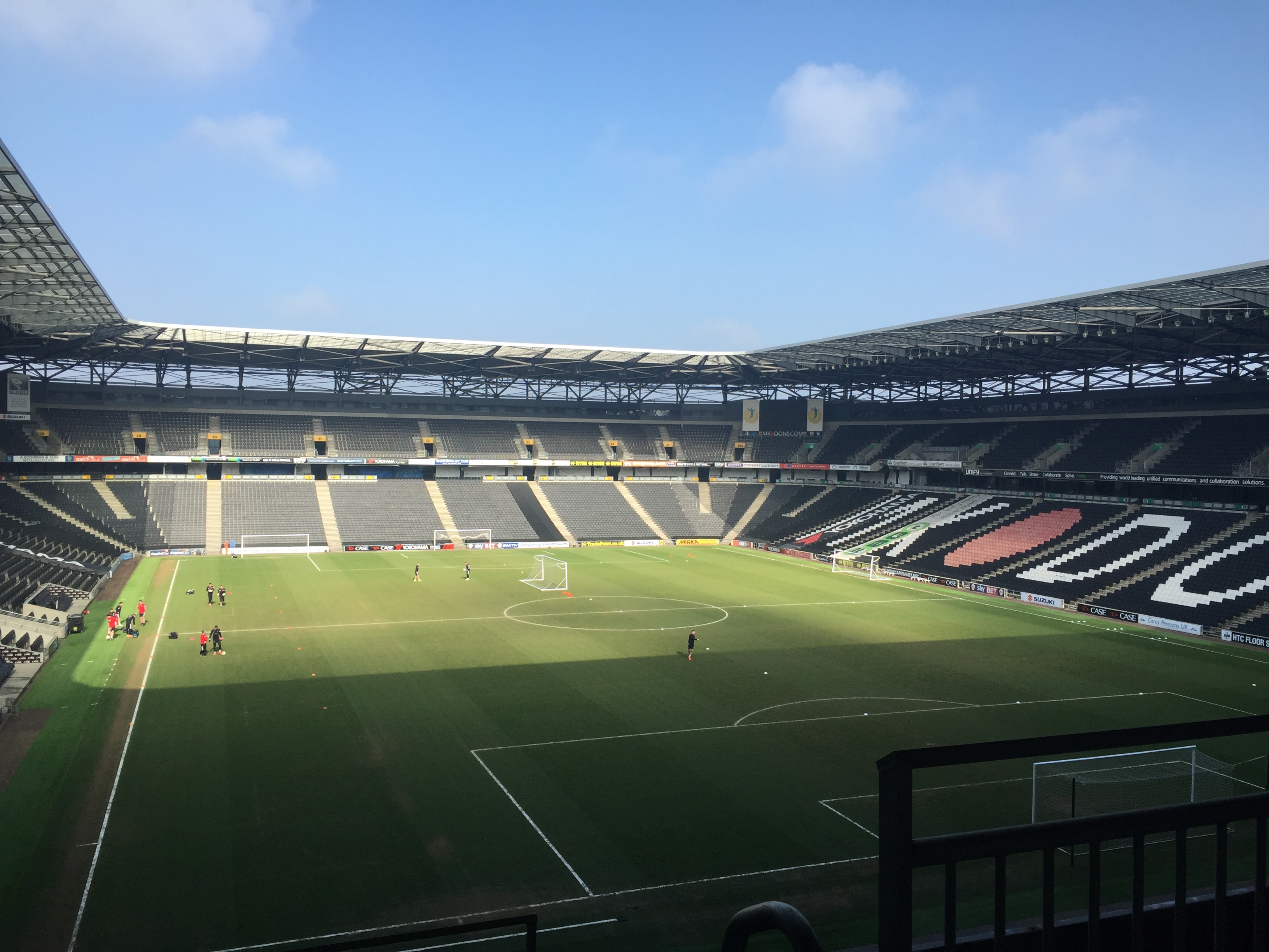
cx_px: 634
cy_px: 476
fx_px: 1063
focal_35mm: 29
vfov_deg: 48.2
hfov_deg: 61.7
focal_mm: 4.15
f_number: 2.2
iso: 32
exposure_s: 1/1068
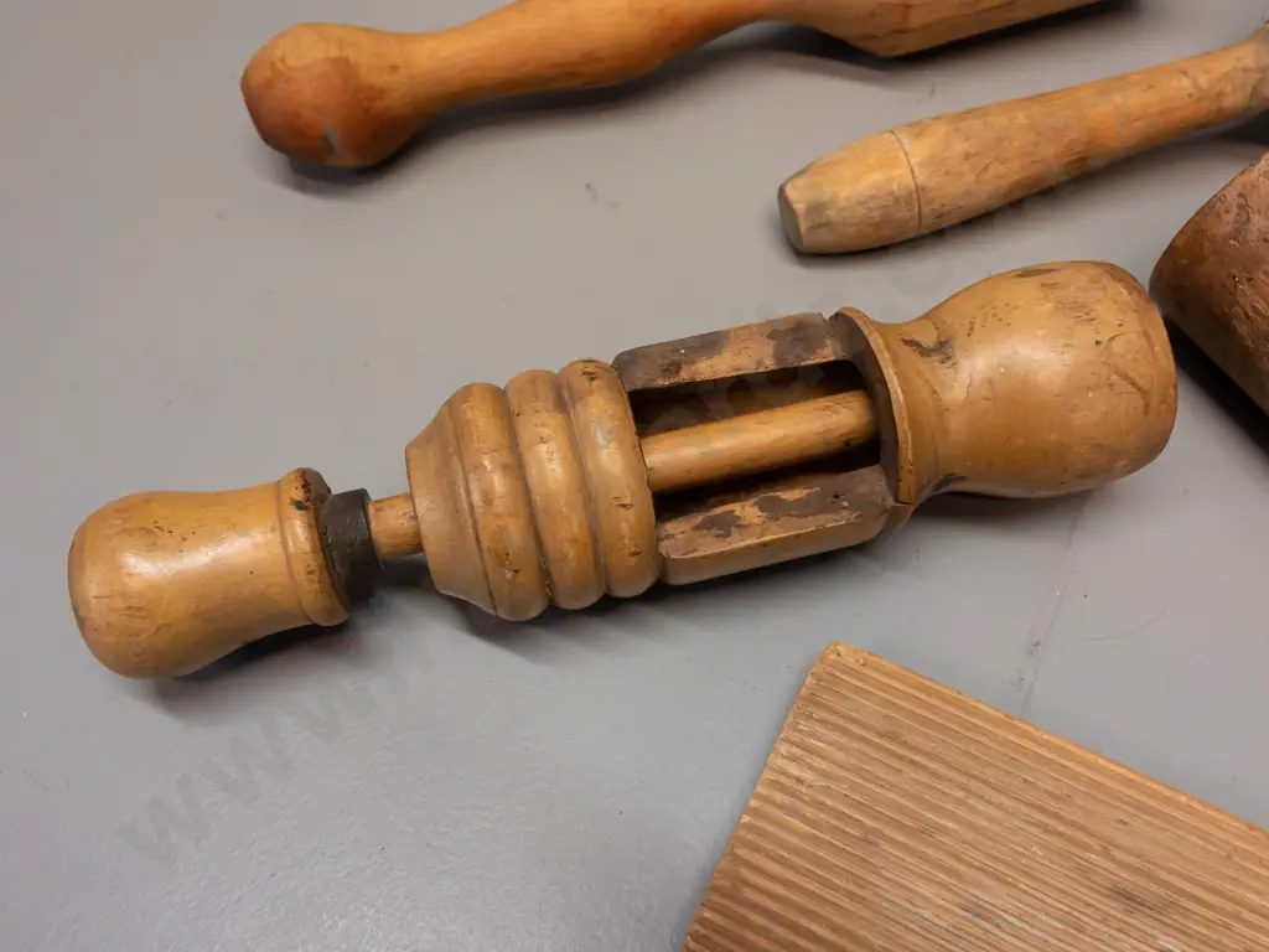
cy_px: 476
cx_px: 634
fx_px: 1173
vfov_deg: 44.2
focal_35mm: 32
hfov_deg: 56.8
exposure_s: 1/125
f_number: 5.6
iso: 3200
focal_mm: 16
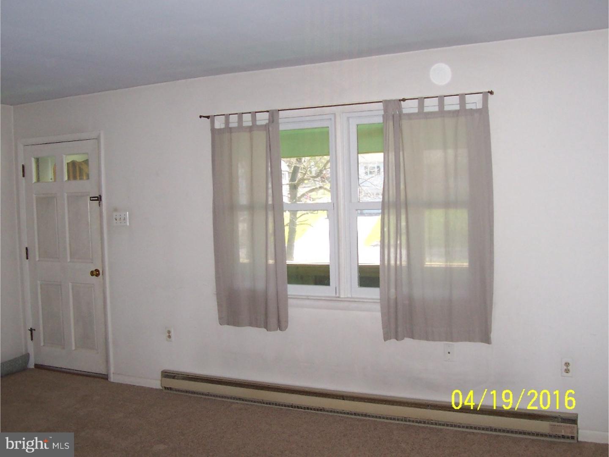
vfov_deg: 38.7
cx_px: 304
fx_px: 651
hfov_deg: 50.1
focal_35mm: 37
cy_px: 228
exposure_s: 1/60
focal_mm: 5.6
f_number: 2.8
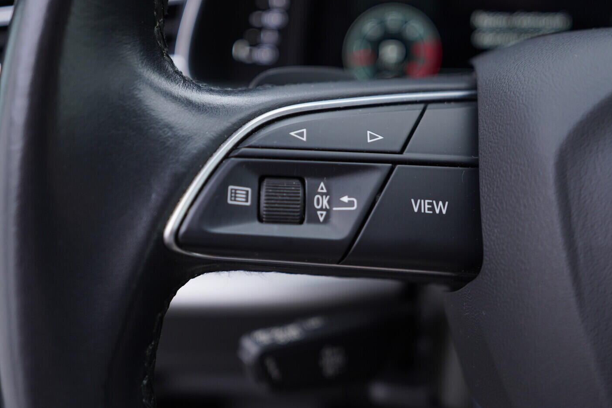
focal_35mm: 37
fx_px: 629
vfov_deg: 35.9
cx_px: 314
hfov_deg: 51.9
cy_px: 203
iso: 125
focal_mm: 24
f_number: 2.8
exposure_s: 1/40
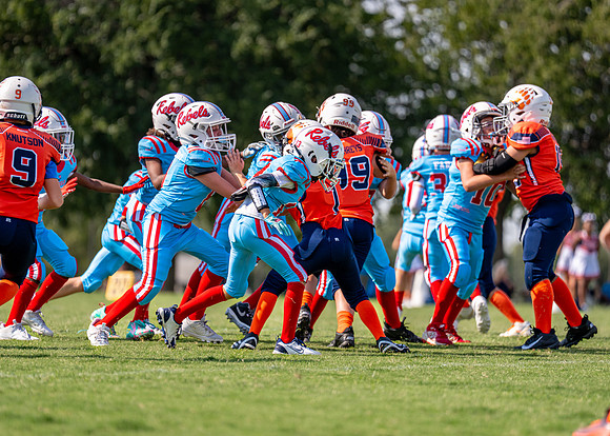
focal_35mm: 256
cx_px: 292
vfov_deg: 5.6
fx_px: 4440
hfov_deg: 7.9
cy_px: 218
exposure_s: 1/2500
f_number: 2.8
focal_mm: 200
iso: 125
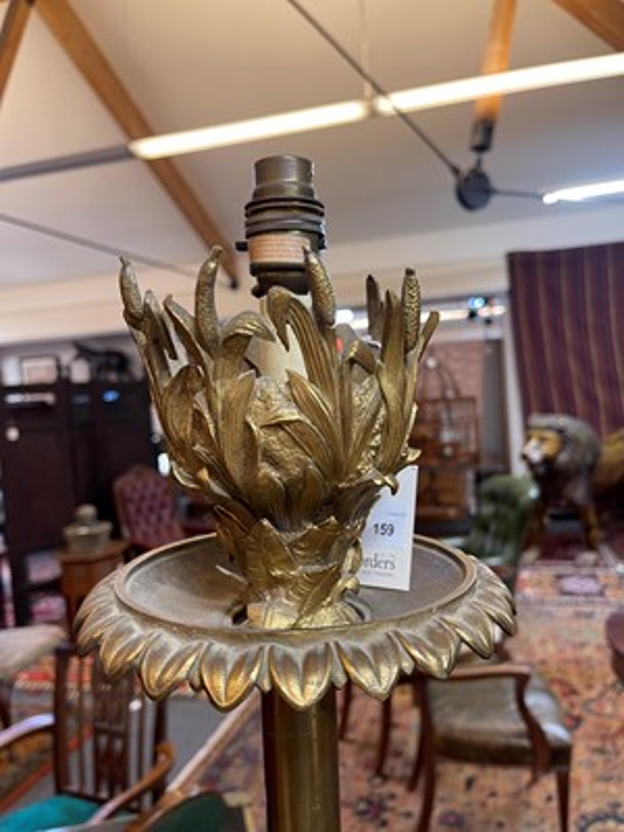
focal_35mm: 26
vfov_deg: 67.3
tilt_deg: -3.2
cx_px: 312
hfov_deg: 53.1
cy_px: 416
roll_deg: +5.7
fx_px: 625
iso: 125
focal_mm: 5.1
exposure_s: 1/50
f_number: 1.6
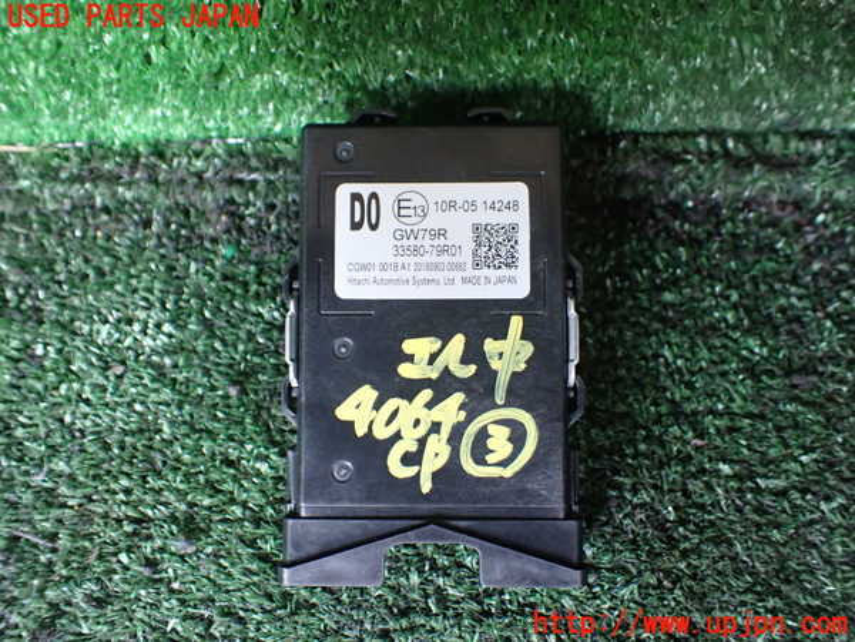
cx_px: 428
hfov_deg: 60.0
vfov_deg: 46.8
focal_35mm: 30
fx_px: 741
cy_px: 321
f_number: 2.3
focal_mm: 5.4
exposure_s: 1/30
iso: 800
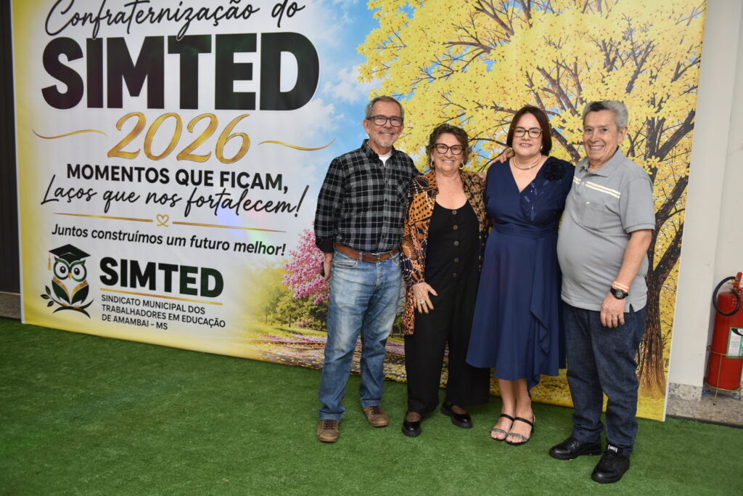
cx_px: 372
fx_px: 660
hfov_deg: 58.7
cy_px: 248
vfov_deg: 41.1
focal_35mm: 32
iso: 1000
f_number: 2.8
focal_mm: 32
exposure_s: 1/125
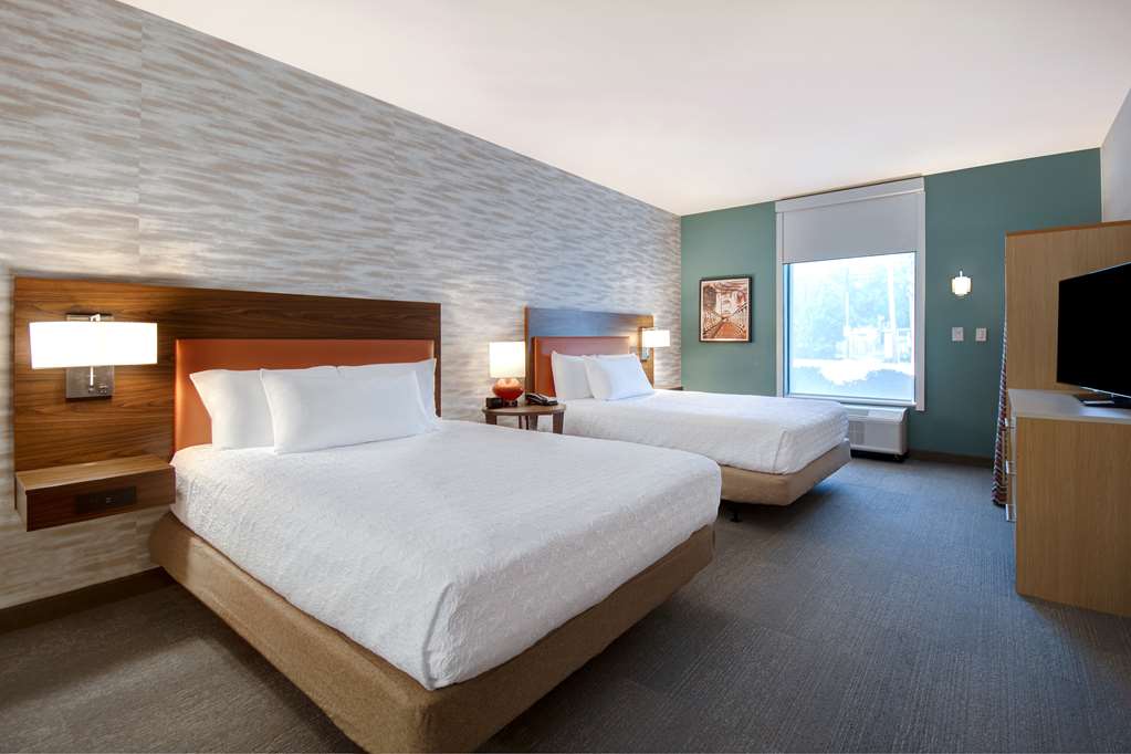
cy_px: 377
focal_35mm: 15
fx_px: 471
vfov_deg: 77.3
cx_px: 566
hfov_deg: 100.4
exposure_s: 1/25
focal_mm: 10
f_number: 7.1
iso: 250
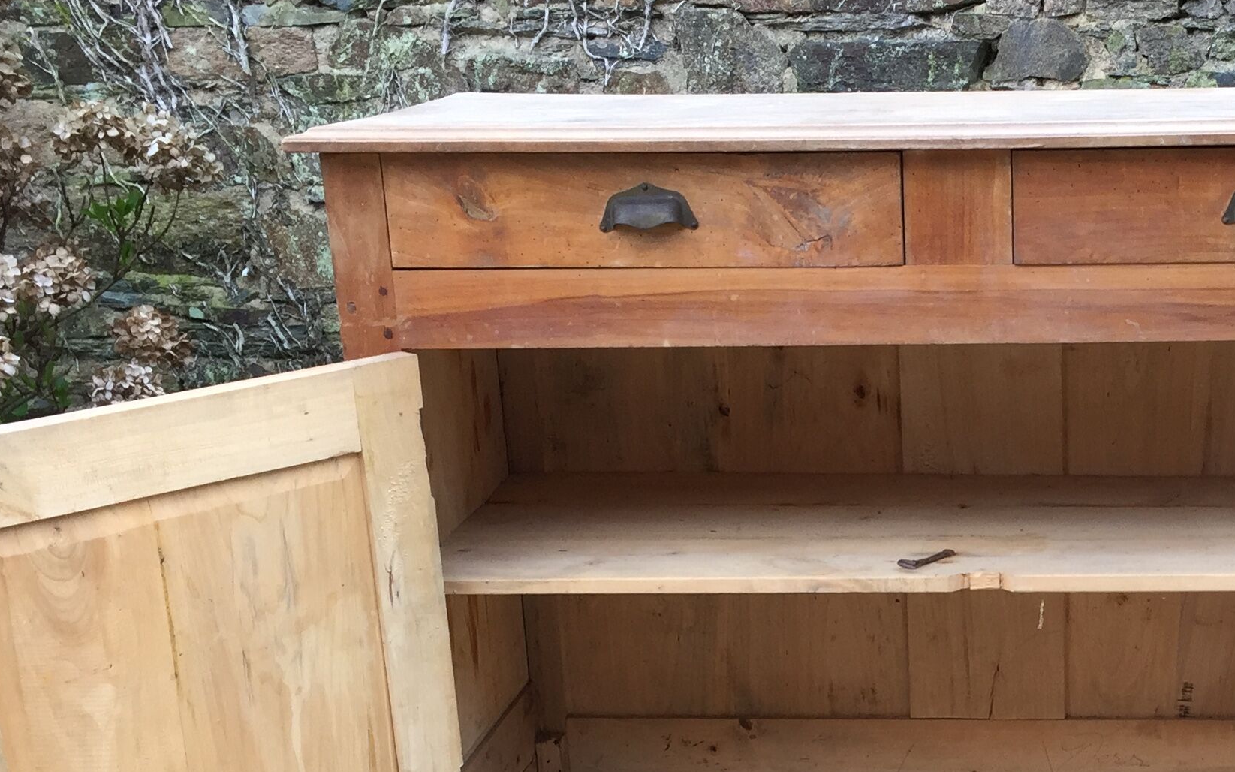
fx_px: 2053
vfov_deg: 20.8
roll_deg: +0.0
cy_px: 710
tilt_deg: -20.8
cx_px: 992
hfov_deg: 32.5
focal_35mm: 61
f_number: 2.2
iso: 40
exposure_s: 1/100
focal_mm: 4.15
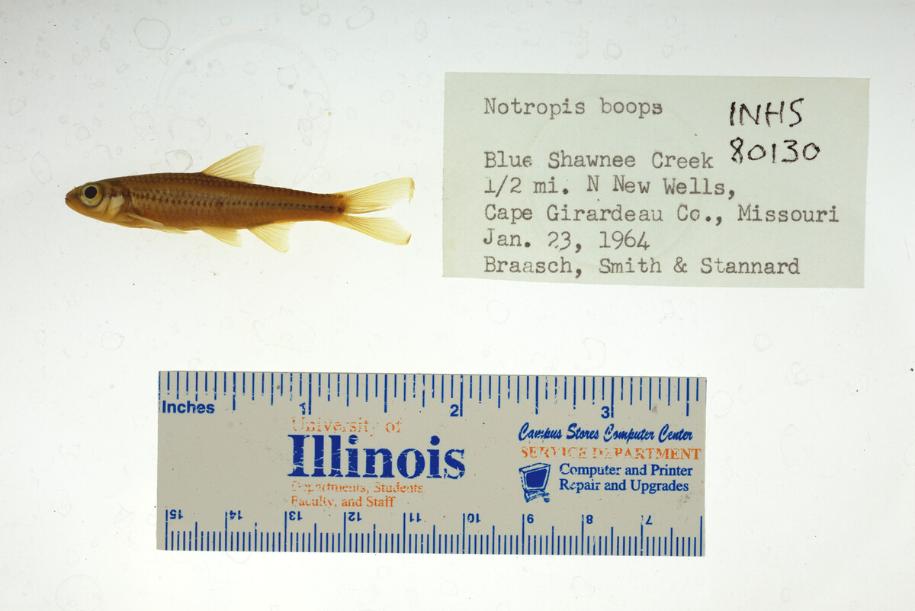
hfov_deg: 33.4
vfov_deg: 22.6
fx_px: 1525
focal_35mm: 60
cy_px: 306
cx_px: 458
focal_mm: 60
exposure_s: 1/200
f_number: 10
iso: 100
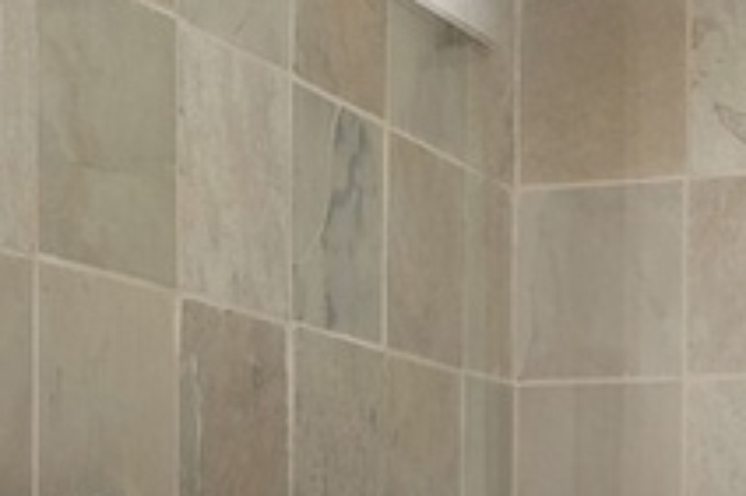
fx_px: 2215
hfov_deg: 19.1
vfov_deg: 12.4
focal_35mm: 107
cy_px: 658
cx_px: 246
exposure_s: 1/3.33
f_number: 9.5
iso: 200
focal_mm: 14
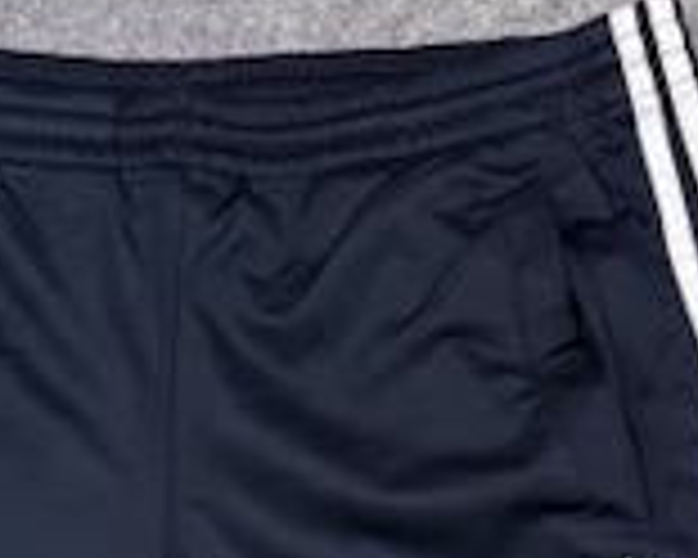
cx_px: 180
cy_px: 1166
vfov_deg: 13.3
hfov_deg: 19.6
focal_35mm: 97
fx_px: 2004
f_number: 1.78
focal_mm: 6.76
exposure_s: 1/121
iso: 64
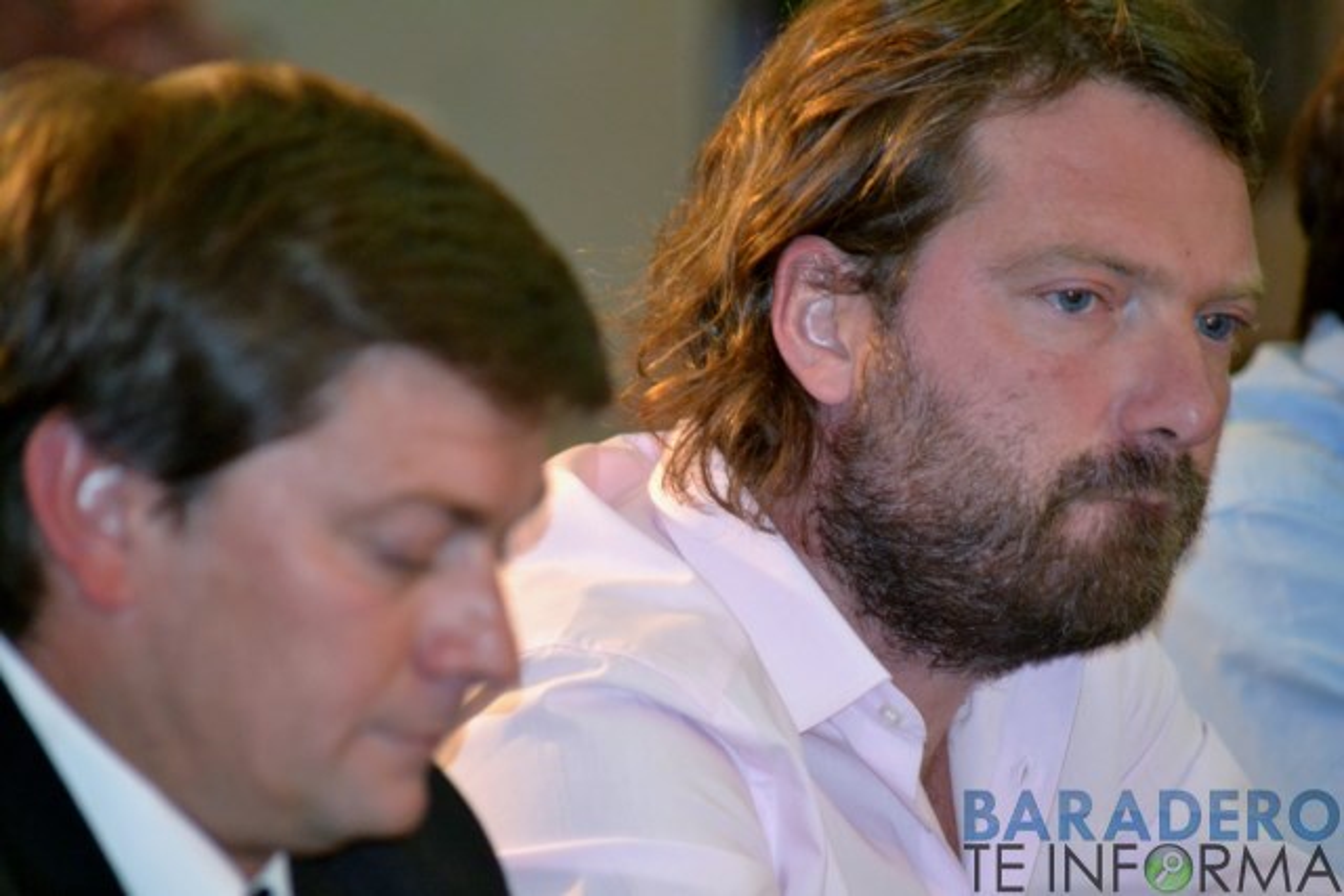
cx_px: 672
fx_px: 12322
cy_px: 448
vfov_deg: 4.2
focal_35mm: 330
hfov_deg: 6.2
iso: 3200
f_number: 5
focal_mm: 220
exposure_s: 1/60
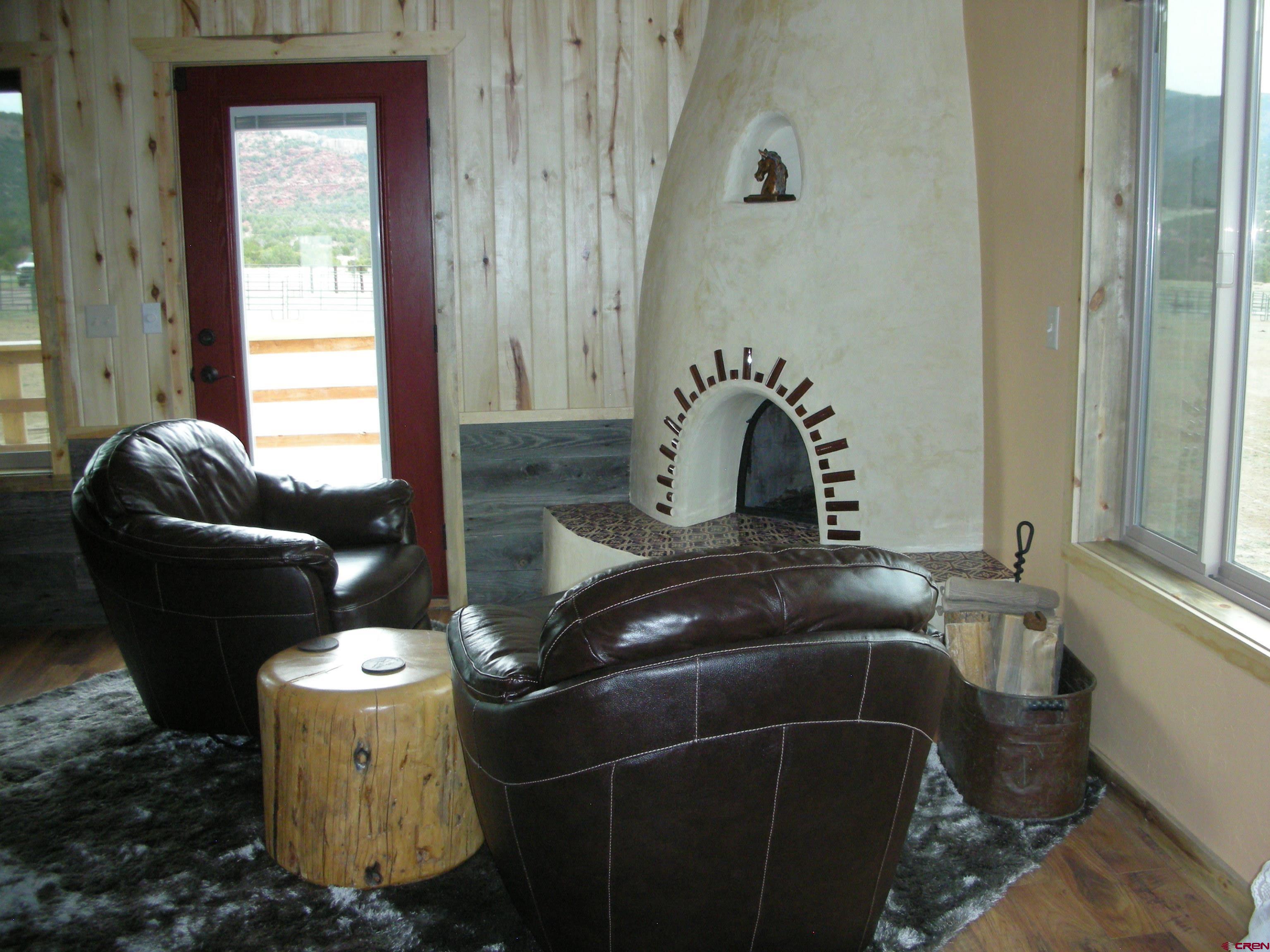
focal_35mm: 35
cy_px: 476
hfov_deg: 52.6
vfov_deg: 40.7
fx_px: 1284
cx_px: 635
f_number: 2.8
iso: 193
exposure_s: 1/60
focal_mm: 5.8
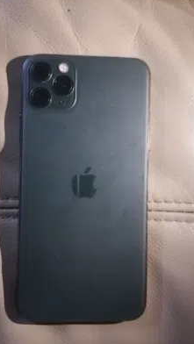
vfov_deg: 64.3
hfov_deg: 38.9
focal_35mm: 30
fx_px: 274
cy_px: 171
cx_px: 81
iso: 2000
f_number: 1.8
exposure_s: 1/20
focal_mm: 5.3
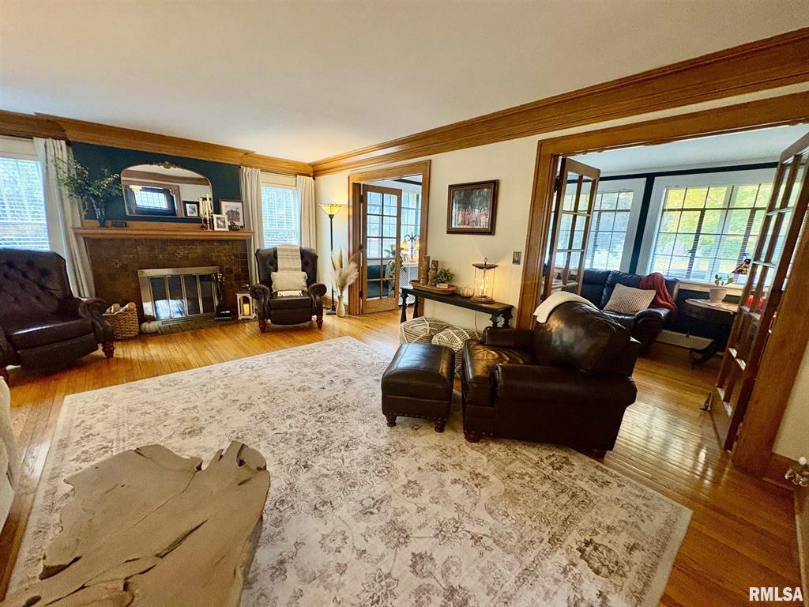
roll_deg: -3.3
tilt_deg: -12.3
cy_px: 304
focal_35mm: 14
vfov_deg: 85.7
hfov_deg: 102.1
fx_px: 327
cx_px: 404
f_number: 2.2
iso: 400
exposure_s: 1/60
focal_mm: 2.22
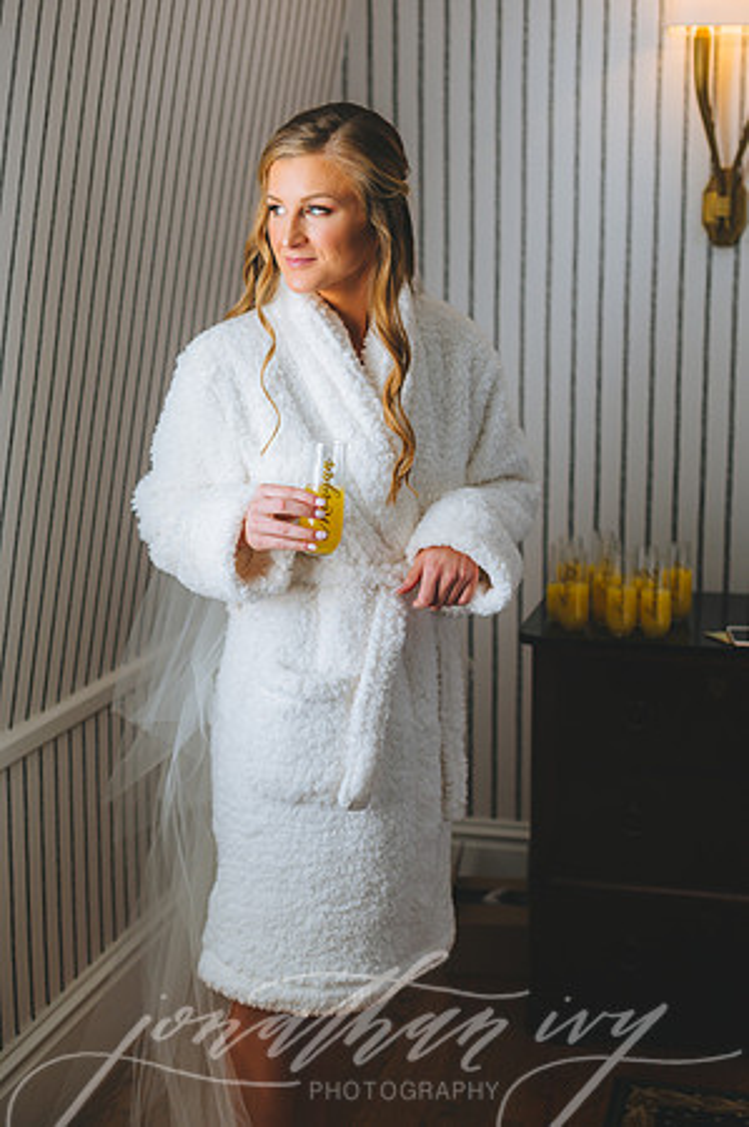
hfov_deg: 26.9
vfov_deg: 39.6
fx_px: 1564
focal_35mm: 50
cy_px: 564
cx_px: 374
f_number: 2.5
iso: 250
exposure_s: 1/250
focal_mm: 50
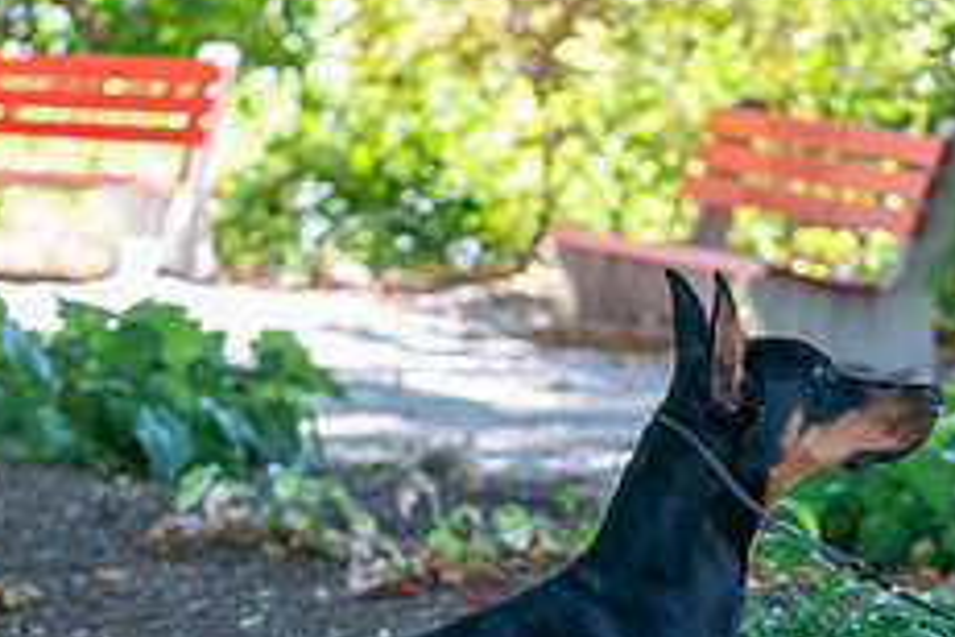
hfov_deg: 11.7
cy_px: 602
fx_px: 4669
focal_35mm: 176
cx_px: 542
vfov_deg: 7.8
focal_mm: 70
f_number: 2.8
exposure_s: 1/400
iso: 400
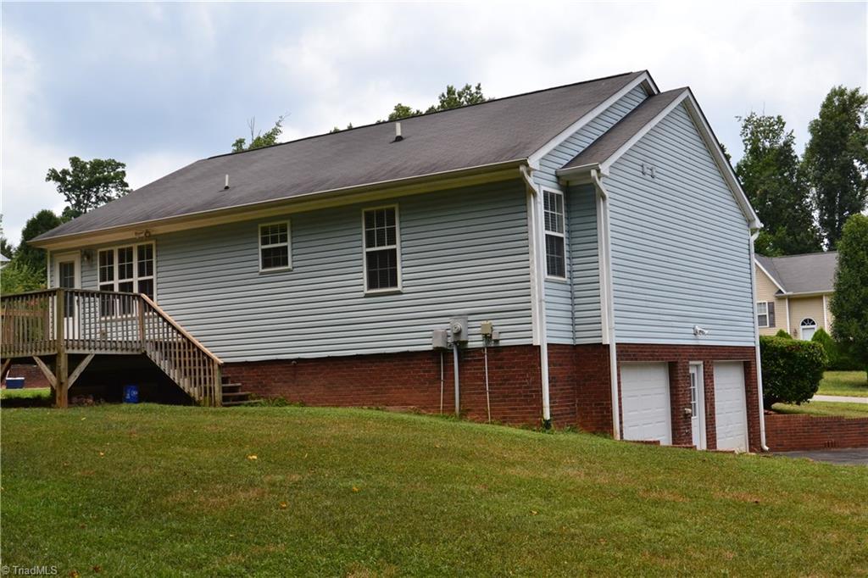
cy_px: 289
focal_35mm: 45
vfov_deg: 29.8
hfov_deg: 43.6
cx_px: 434
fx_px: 1085
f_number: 11
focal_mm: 30
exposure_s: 1/400
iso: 400
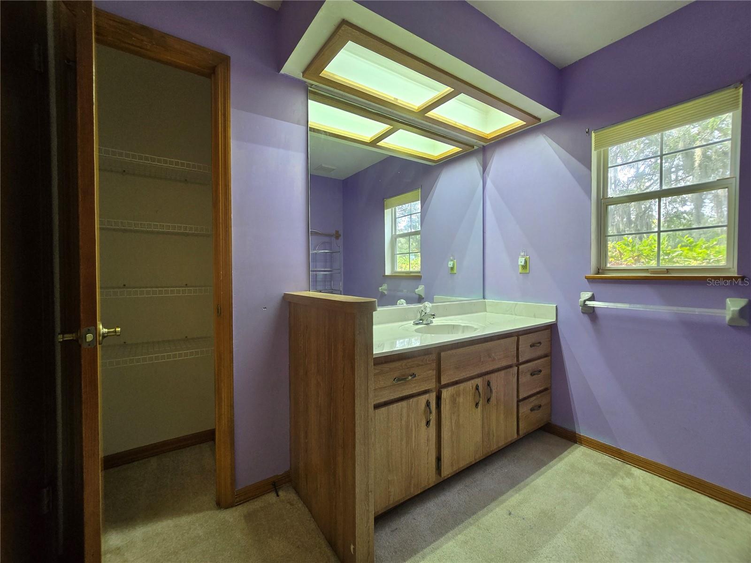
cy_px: 282
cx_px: 376
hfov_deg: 106.2
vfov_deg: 89.9
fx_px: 282
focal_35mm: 13
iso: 100
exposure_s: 1/60
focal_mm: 2.2
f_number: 2.2
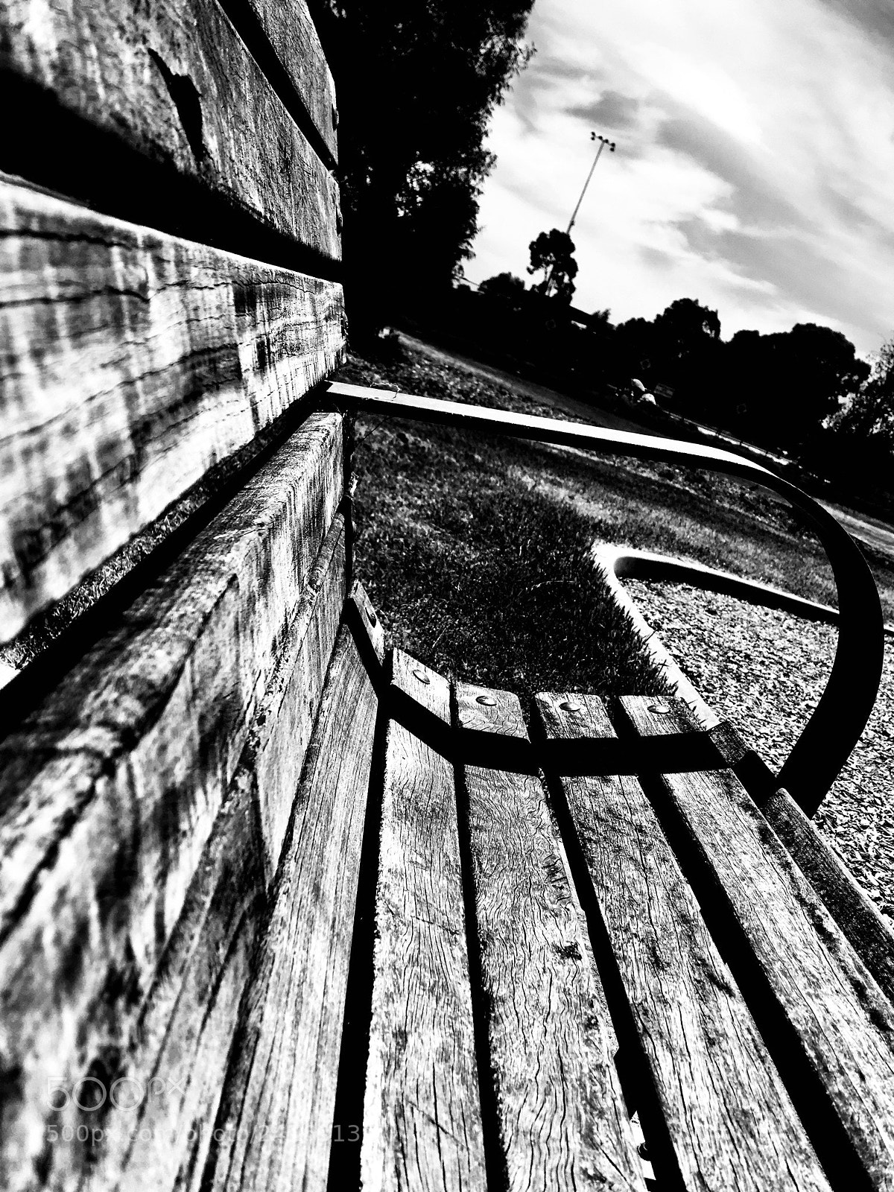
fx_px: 999
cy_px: 596
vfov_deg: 61.7
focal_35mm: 29
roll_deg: -22.4
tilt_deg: -16.7
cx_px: 447
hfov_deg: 48.2
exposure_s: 1/2331
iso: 25
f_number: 2.2
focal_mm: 4.15
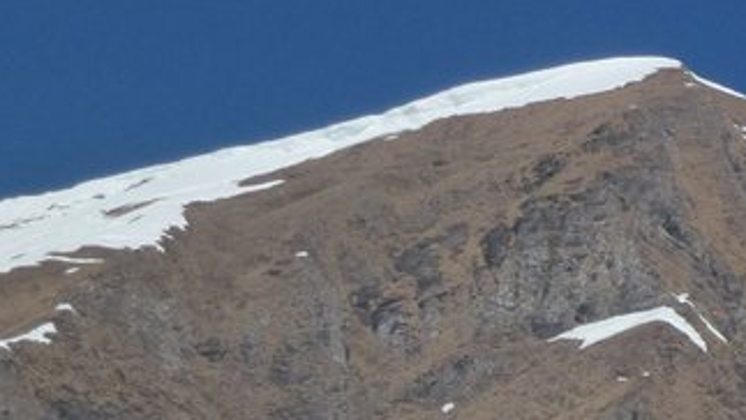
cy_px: 374
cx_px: 771
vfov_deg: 5.5
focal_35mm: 221
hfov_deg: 9.7
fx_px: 4373
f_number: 4.8
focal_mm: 14.8
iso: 160
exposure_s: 1/1600
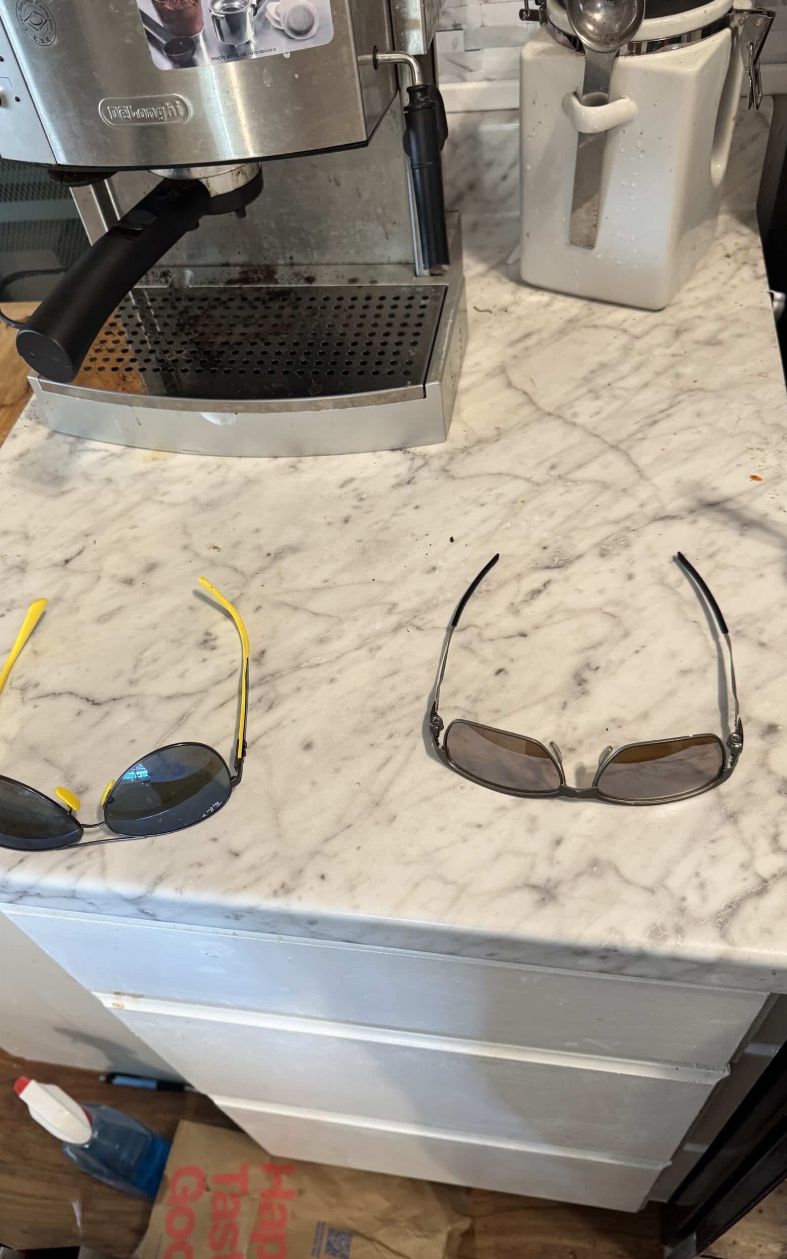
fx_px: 892
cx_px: 372
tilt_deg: -49.2
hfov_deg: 47.6
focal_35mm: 26
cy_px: 631
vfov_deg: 70.4
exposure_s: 1/60
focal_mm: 6.76
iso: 250
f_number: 1.78
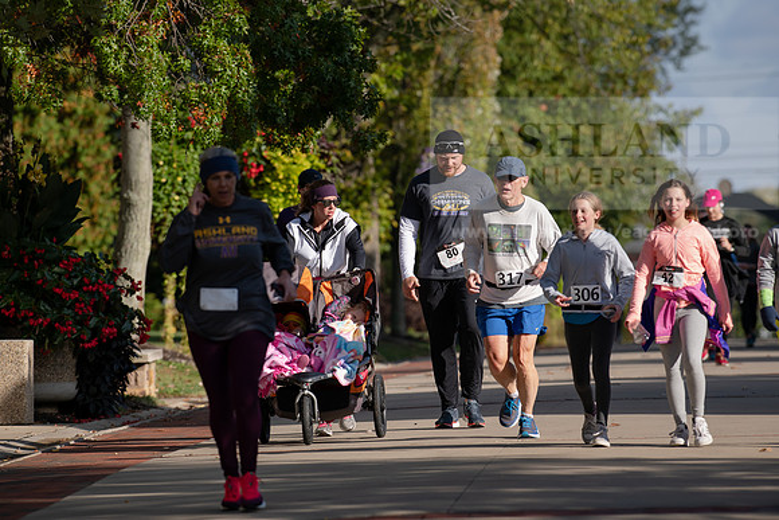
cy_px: 260
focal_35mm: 300
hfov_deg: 6.9
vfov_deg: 4.6
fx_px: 6493
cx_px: 390
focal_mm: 300
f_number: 5.6
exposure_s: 1/800
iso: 200
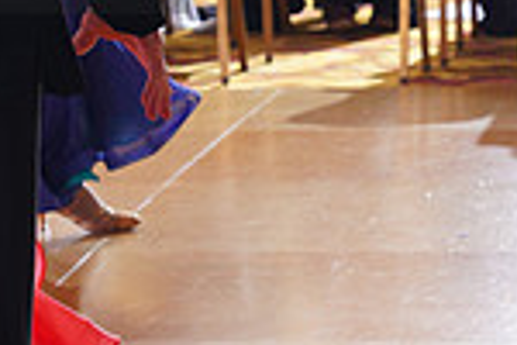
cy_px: -78
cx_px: -186
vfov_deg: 4.0
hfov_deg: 5.9
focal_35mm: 347
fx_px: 4983
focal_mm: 90
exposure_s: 1/200
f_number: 6.3
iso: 1600
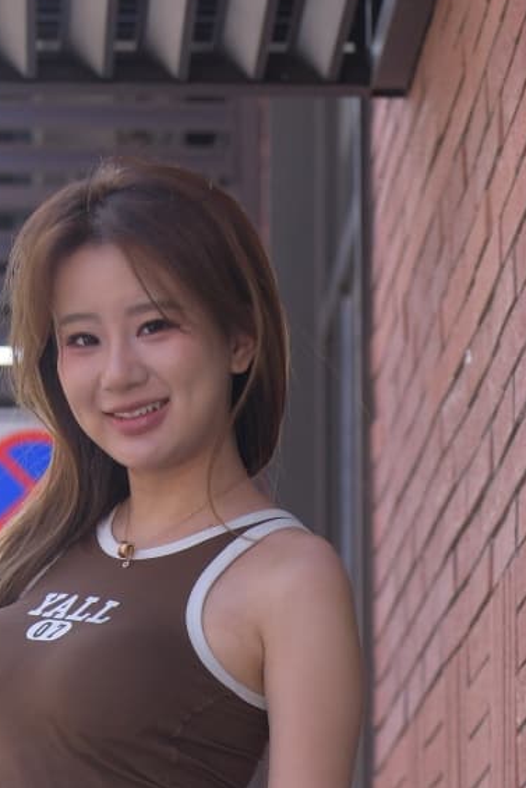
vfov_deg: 9.0
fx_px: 4884
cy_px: 1233
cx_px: 370
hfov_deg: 6.2
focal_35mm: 223
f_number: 4
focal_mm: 70
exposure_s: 1/1000
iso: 400
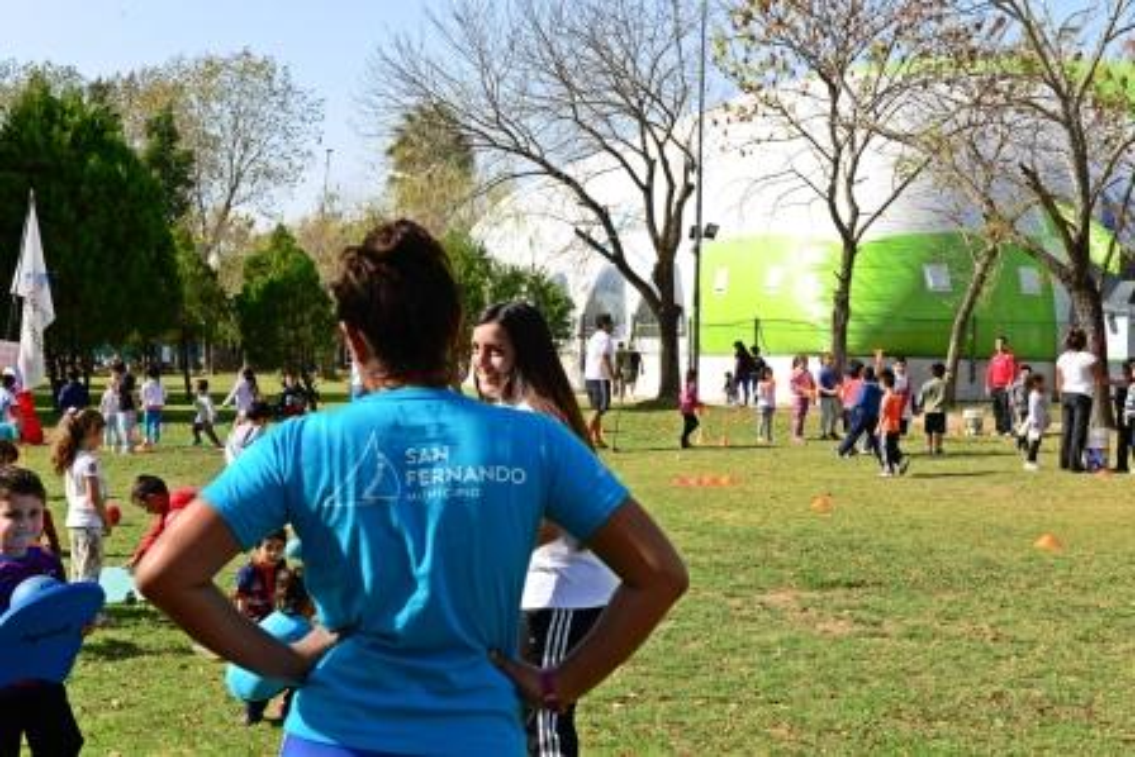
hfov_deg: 38.2
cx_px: 568
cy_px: 378
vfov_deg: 26.0
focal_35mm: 52
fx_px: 1640
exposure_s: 1/400
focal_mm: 52
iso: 640
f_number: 13
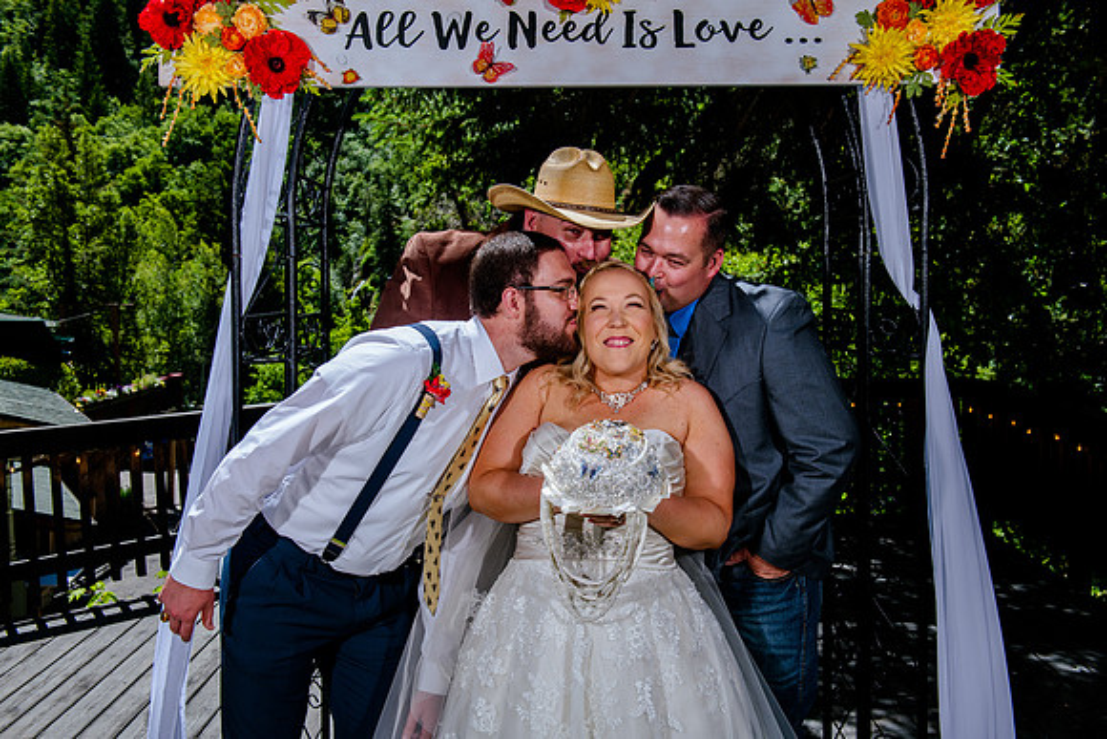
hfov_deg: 53.1
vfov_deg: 36.9
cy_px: 370
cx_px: 554
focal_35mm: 36
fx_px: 1107
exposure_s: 1/400
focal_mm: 36
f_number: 8
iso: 160
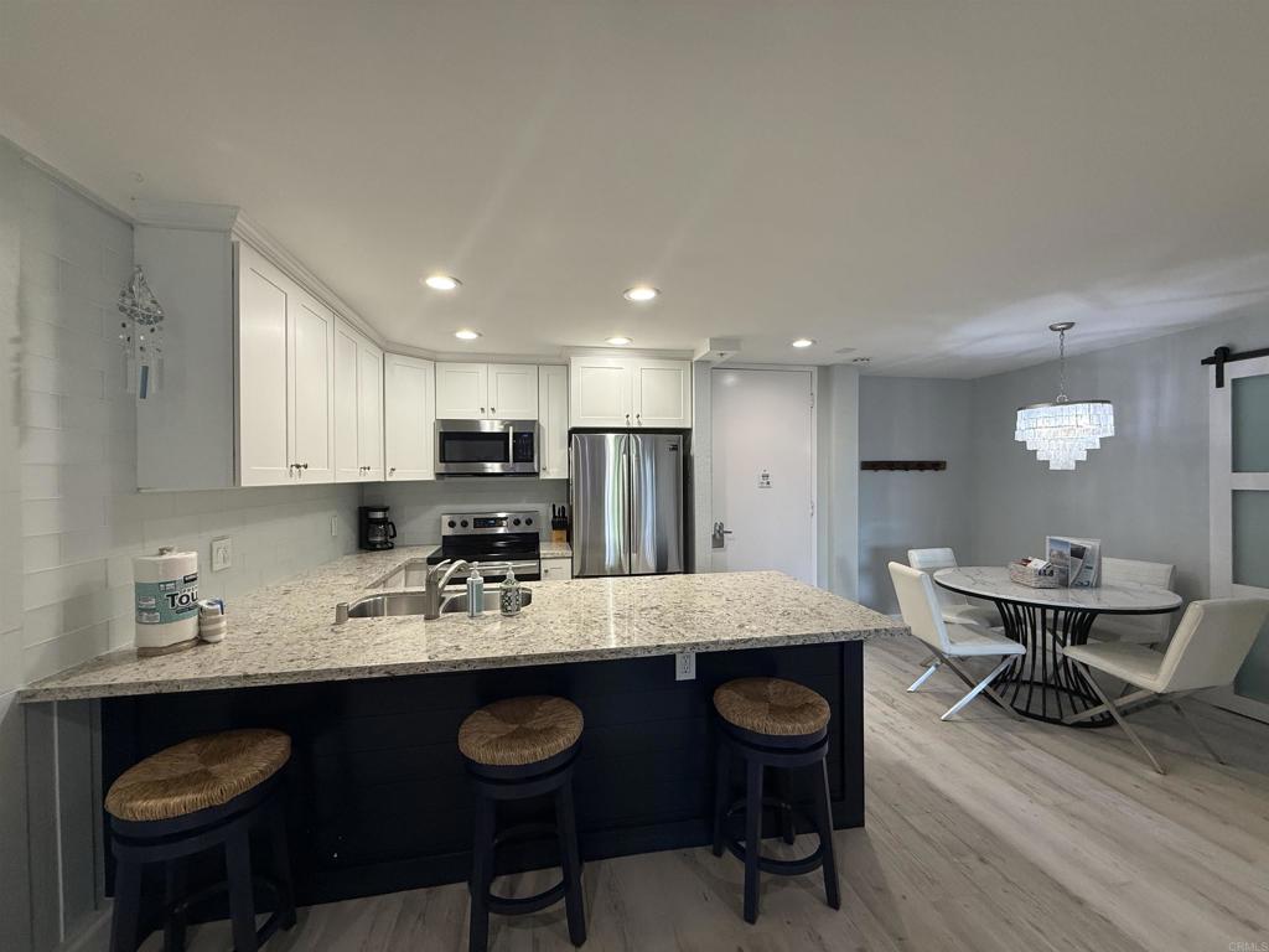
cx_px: 634
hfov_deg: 102.1
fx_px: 513
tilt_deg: +0.2
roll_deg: +0.6
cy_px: 476
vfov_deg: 85.7
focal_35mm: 14
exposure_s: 1/120
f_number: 2.2
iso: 160
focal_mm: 2.22
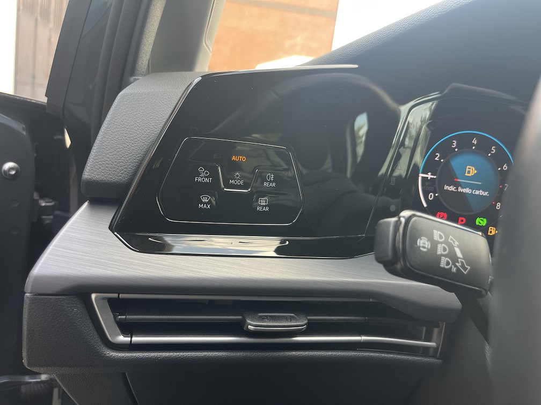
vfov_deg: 53.1
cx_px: 270
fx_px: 406
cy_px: 202
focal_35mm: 26
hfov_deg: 67.3
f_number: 1.6
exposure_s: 1/122
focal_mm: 5.1
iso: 64
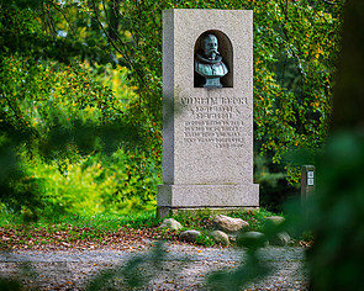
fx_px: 2898
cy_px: 106
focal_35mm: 269
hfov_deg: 7.2
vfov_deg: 5.8
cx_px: 184
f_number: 2.8
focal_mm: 188
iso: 125
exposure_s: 1/640
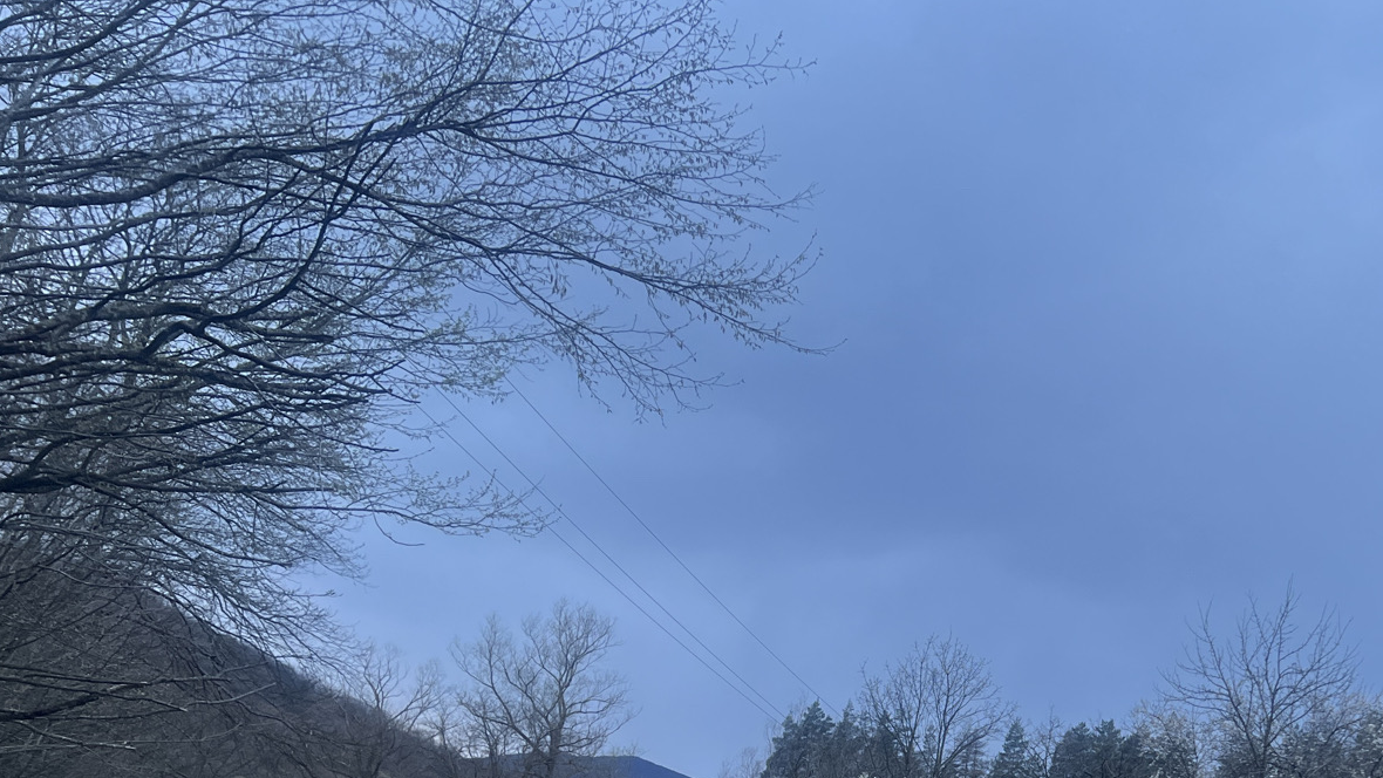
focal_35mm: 48
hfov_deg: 41.8
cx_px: 1017
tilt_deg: +5.5
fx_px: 1760
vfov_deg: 23.5
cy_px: 838
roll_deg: -5.1
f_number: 1.5
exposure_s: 1/74
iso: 125
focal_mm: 5.7
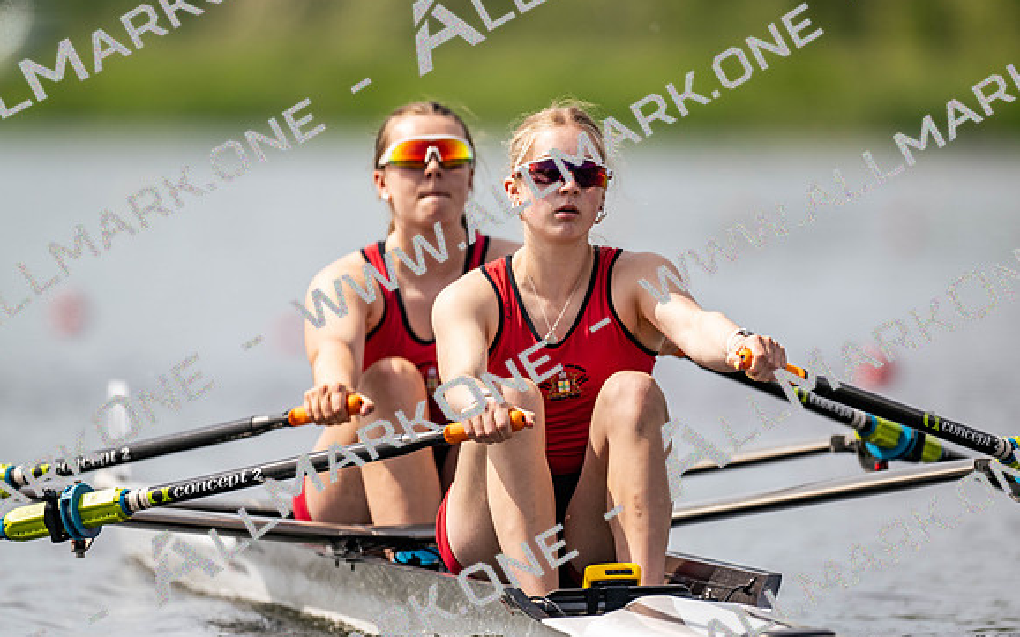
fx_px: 17065
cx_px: 510
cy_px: 334
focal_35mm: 614
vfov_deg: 2.1
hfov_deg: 3.4
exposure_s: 1/2500
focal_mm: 600
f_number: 4
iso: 250
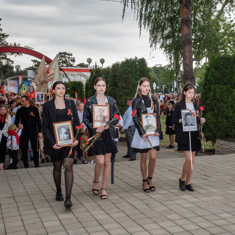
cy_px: 119
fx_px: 376
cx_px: 151
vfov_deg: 34.7
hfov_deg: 34.4
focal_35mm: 49
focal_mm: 38
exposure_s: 1/160
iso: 640
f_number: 10
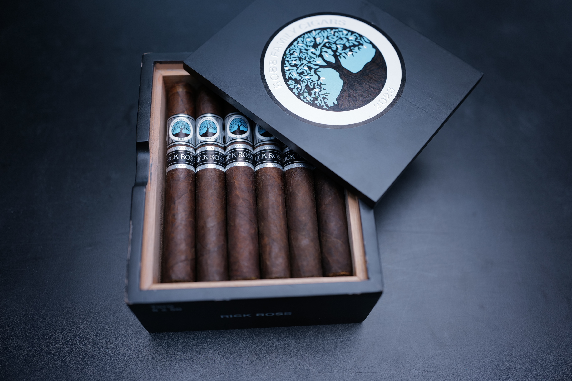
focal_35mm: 35
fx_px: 556
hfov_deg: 54.4
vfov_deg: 37.9
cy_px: 190
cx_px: 286
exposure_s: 1/125
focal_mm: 35
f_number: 2
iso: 200
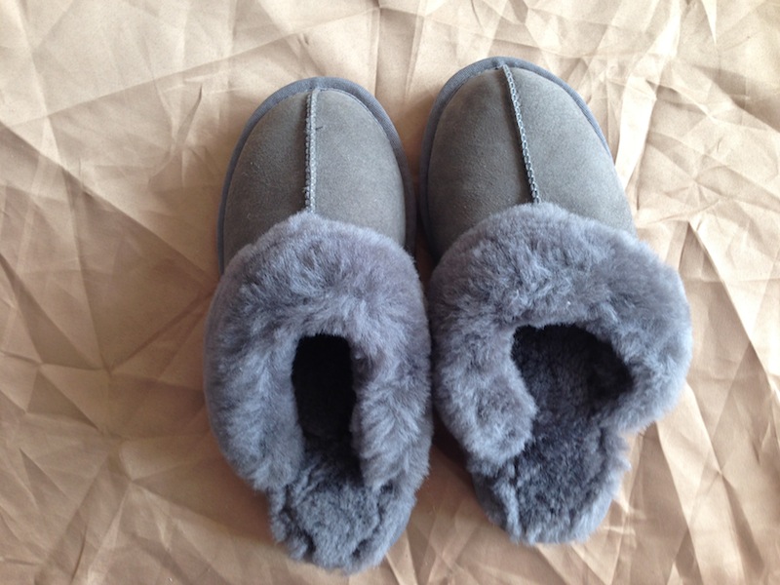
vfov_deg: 42.9
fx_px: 744
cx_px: 390
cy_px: 292
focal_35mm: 33
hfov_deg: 55.4
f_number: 2.4
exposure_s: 1/60
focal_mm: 4.12
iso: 64
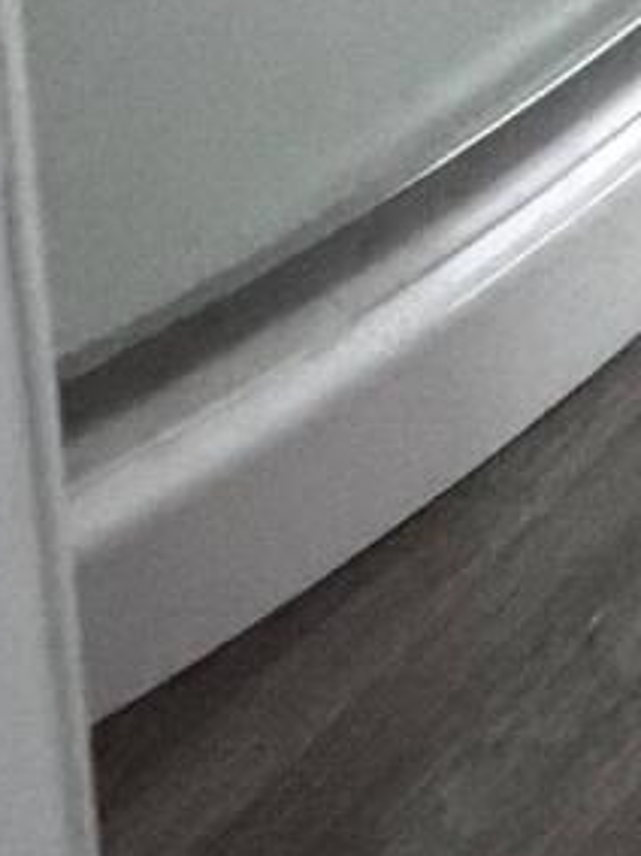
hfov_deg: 10.4
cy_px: -1754
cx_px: 1941
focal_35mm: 99
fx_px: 2446
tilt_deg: -6.7
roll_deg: -0.5
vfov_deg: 11.2
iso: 1250
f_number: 2.2
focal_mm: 2.22
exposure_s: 1/47
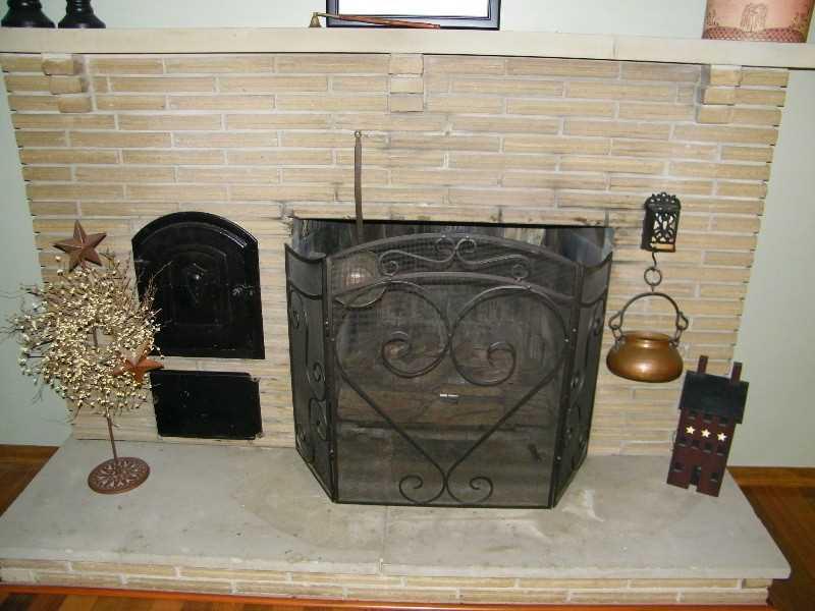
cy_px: 306
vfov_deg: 49.7
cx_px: 408
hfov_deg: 63.4
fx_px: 659
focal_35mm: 28
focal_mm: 5
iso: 200
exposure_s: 1/30
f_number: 3.5
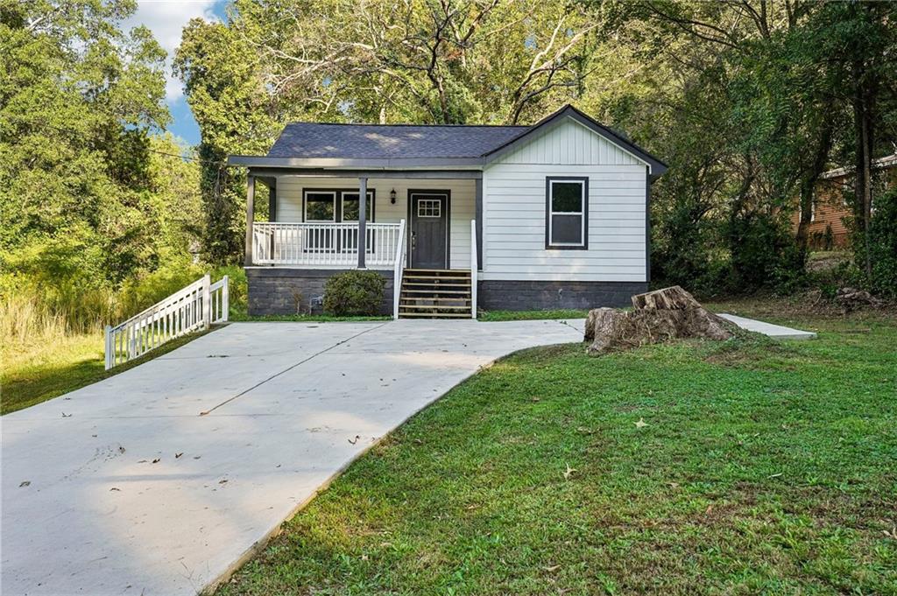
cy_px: 298
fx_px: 871
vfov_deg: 37.8
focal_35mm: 35
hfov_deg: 54.5
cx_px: 448
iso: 800
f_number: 8
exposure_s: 1/250
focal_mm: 35
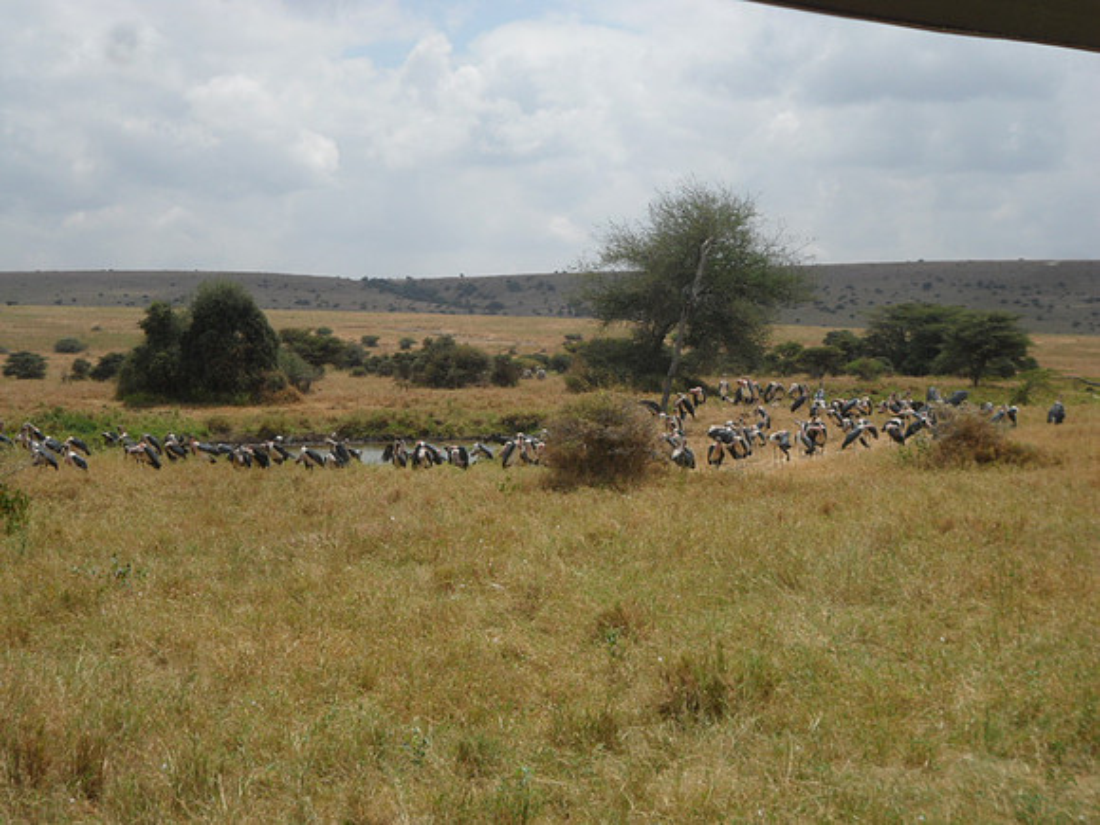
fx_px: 2002
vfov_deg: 23.3
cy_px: 412
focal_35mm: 63
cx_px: 550
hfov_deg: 30.7
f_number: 5.6
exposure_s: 1/500
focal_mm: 11.2
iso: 80
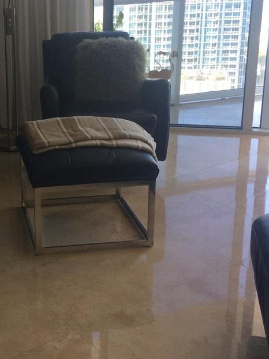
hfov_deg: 25.3
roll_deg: +0.9
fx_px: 580
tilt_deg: -15.8
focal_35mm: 56
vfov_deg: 34.1
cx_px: 24
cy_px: 122
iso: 64
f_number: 2.2
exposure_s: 1/120
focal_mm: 4.15
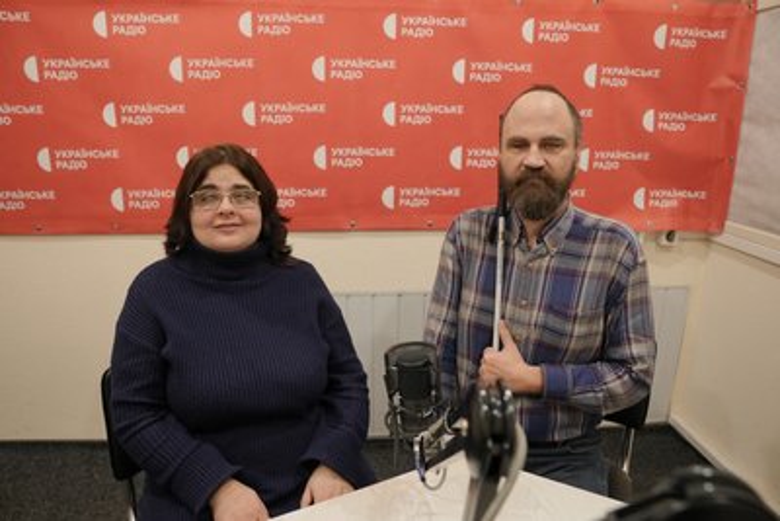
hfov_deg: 73.7
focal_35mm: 24
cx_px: 390
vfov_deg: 53.2
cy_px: 260
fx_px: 520
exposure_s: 1/125
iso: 3200
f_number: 5
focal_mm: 24
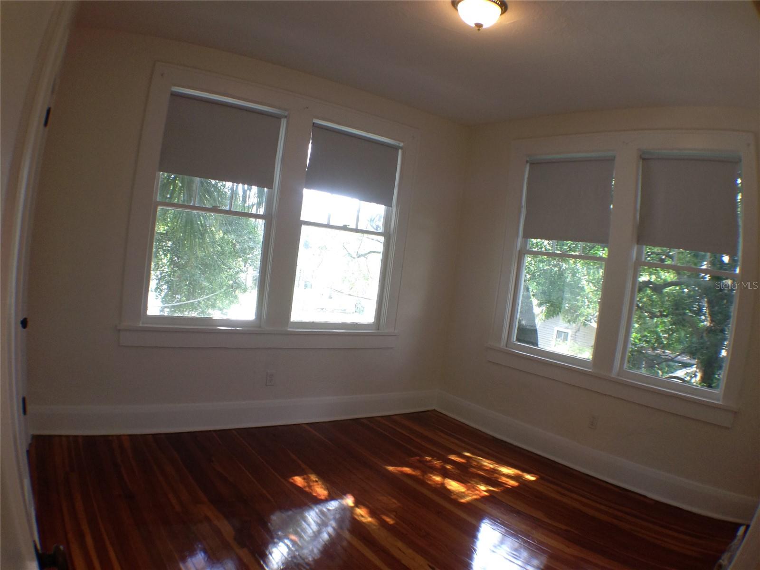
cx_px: 380
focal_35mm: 33
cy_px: 285
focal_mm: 4.12
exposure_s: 1/60
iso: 100
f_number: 2.4
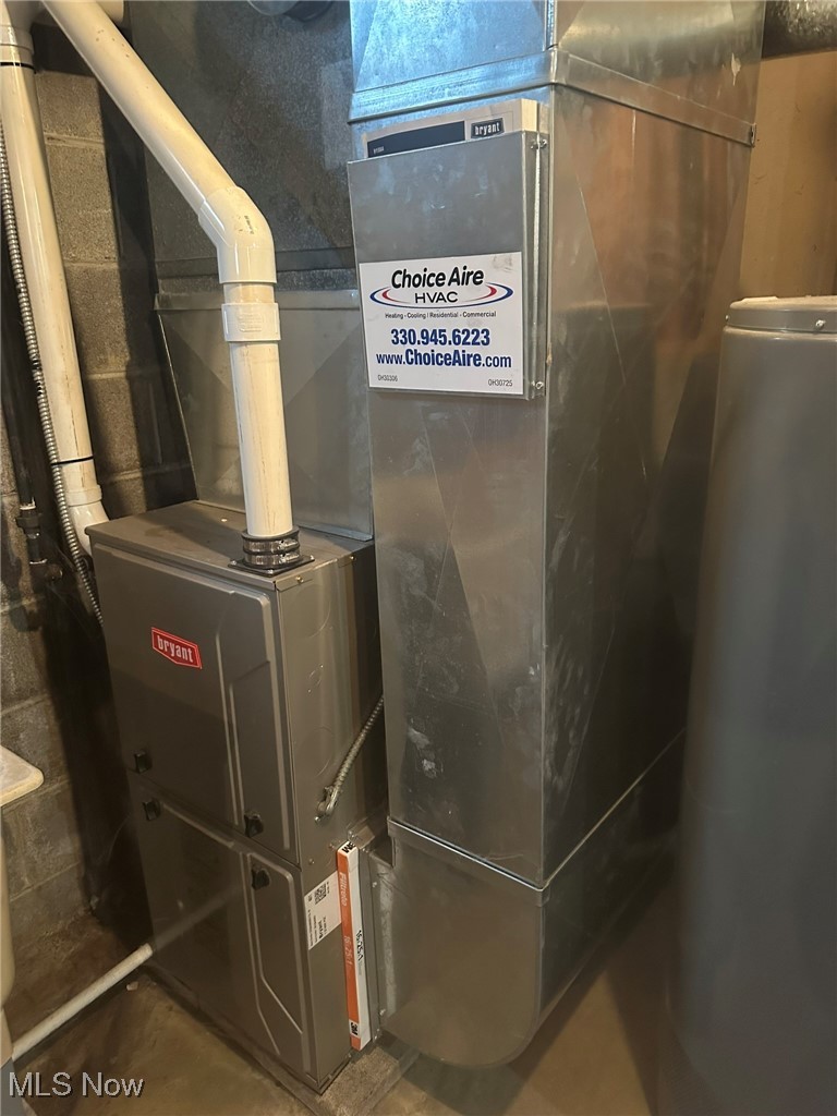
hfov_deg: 56.8
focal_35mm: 24
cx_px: 418
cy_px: 558
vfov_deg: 71.6
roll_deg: +1.2
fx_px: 774
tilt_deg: -19.1
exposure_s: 1/30
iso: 800
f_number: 1.78
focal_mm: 6.86
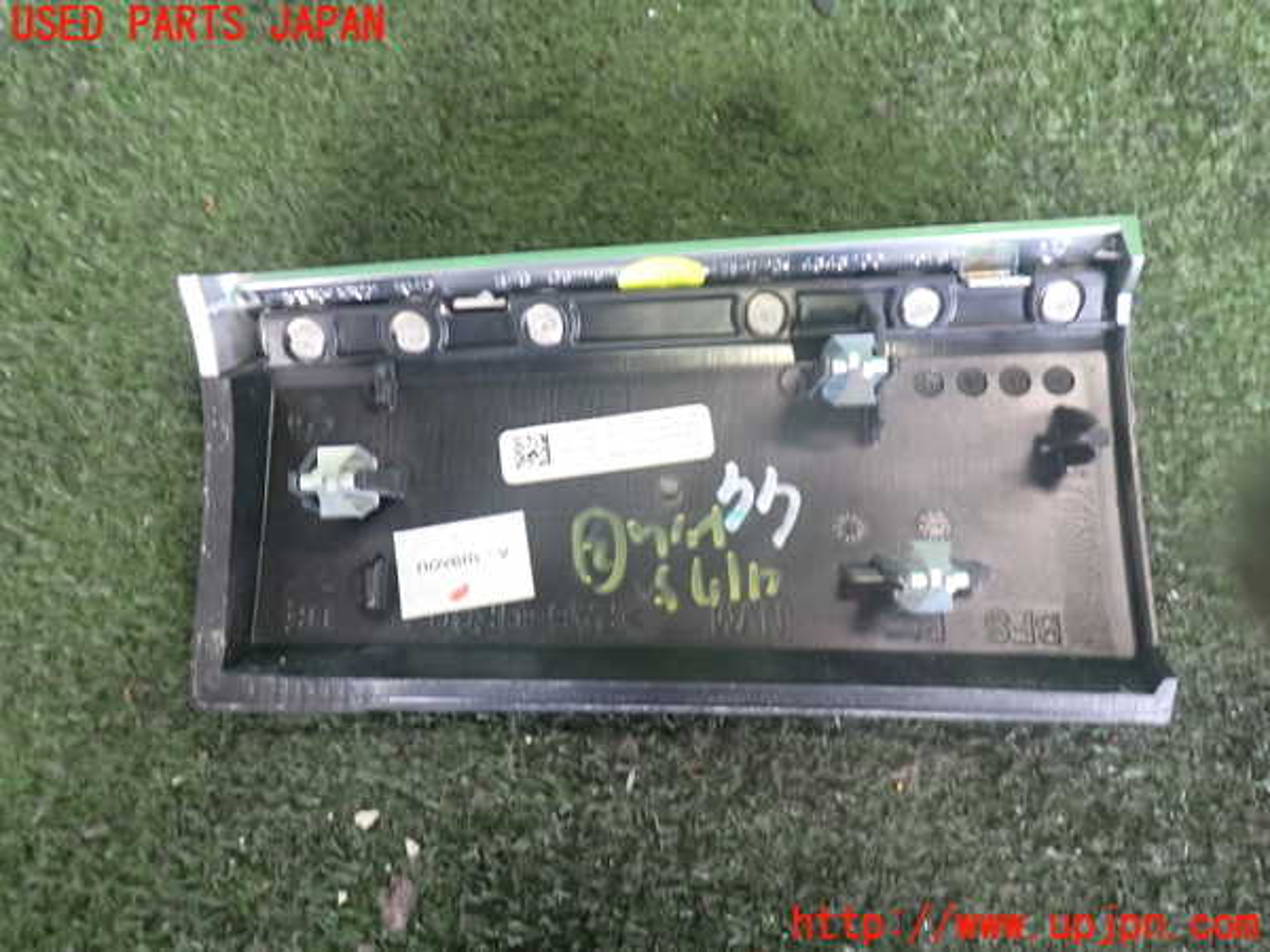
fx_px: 1101
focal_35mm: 30
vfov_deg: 46.8
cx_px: 635
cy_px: 476
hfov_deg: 60.0
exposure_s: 1/30
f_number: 2.3
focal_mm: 5.4
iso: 320
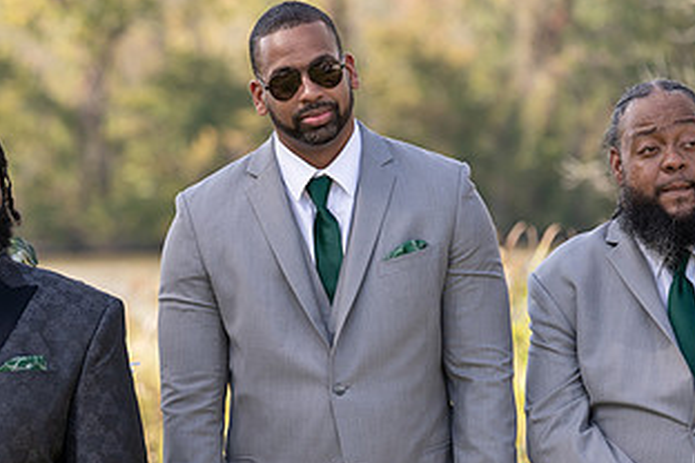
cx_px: 74
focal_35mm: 229
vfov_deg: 6.0
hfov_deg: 9.0
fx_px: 4421
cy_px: 351
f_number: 4
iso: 100
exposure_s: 1/250
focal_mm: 123
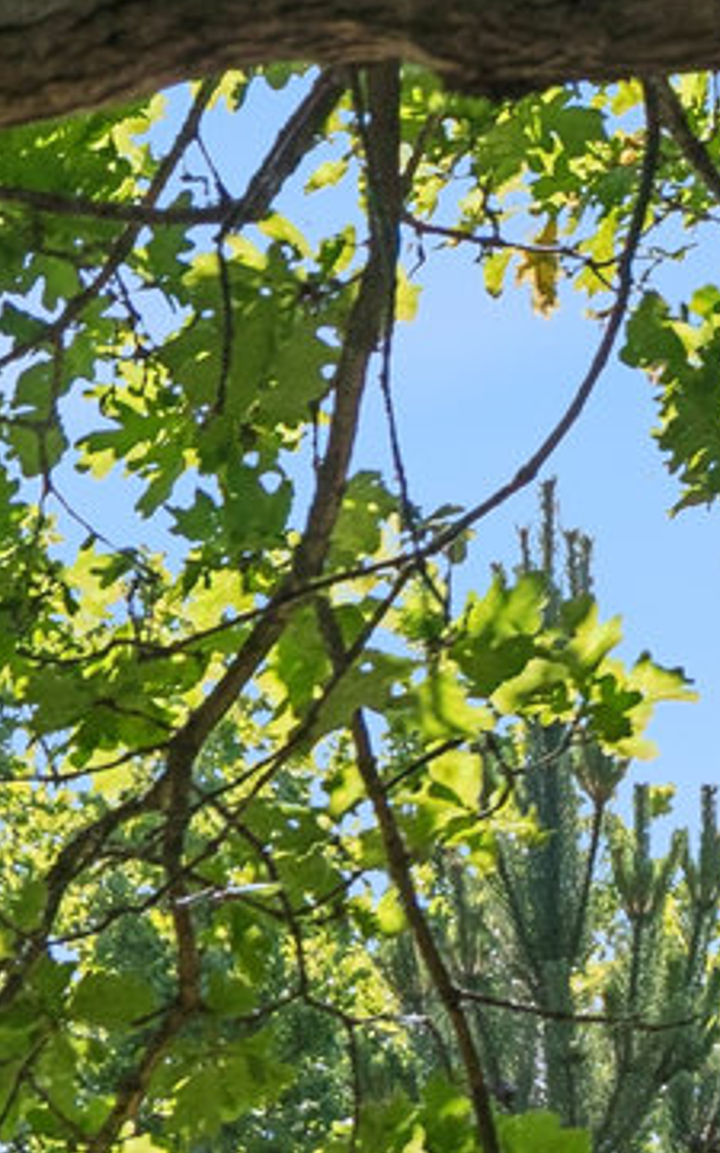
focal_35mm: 297
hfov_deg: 4.3
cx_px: -1322
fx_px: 9325
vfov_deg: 6.6
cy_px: 3190
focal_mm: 35
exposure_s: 1/1250
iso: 500
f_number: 4
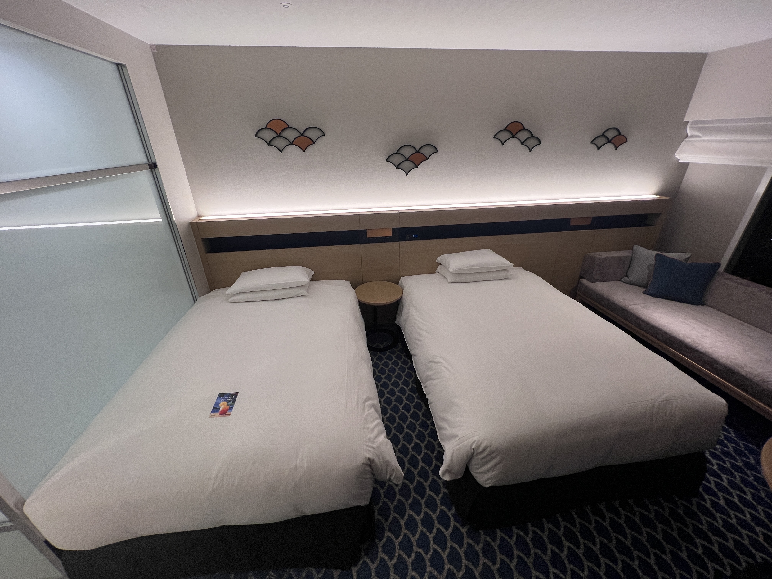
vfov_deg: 89.9
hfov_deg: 106.2
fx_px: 290
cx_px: 386
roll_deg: +1.3
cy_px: 290
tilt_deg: -26.0
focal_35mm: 13
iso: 160
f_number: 1.8
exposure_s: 1/100
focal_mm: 1.57
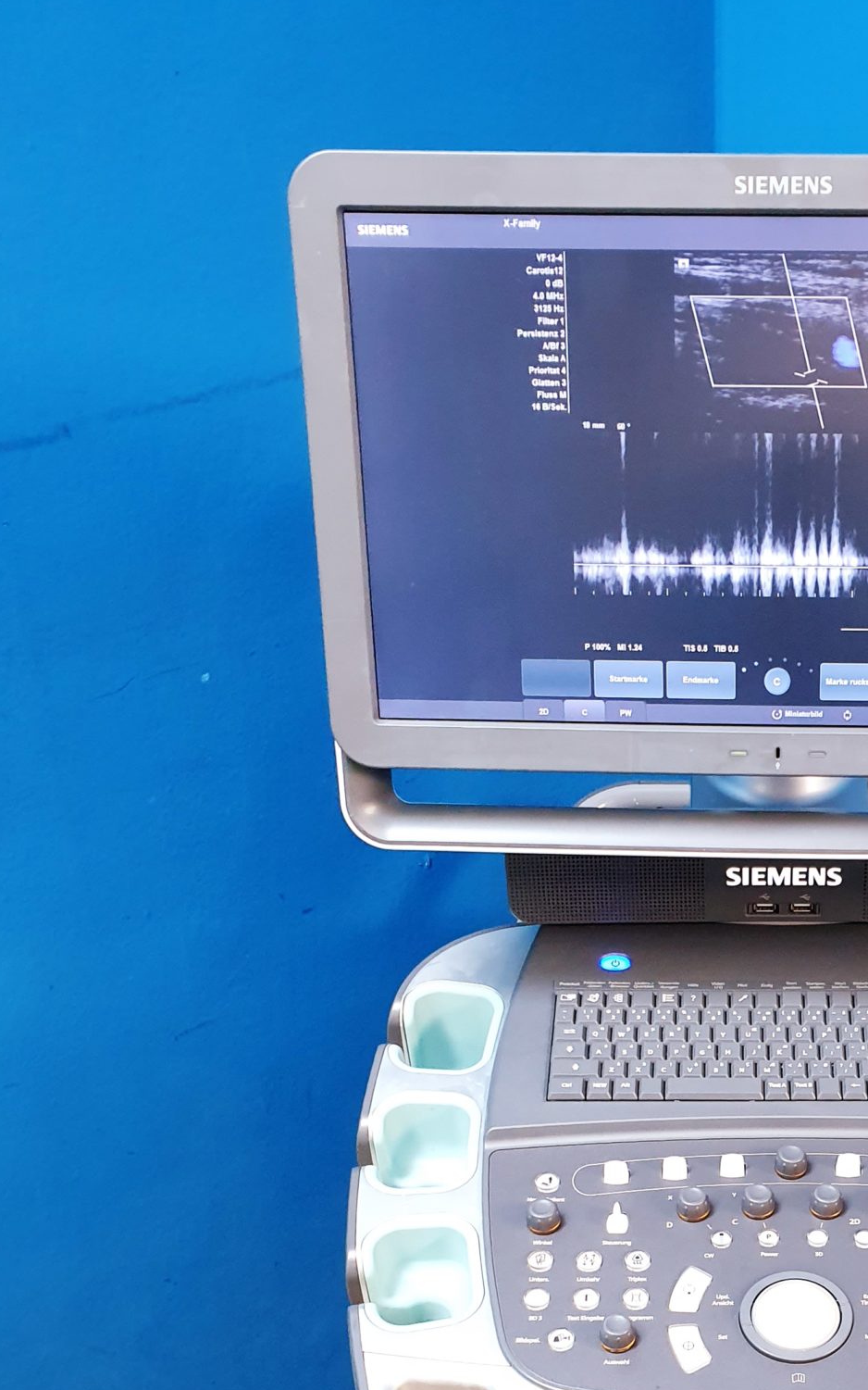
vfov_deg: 40.3
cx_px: 750
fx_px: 1779
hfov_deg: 26.7
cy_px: 1178
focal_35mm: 47
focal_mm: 4.3
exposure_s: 1/33
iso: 320
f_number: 2.4
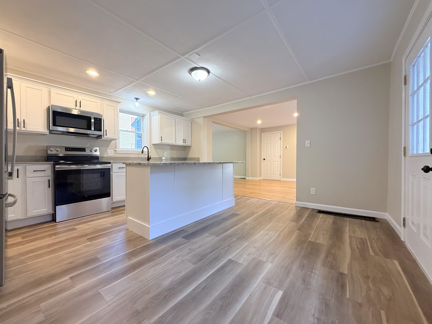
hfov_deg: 102.1
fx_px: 175
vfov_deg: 85.7
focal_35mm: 14
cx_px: 216
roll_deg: -0.4
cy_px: 162
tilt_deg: +0.4
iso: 320
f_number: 2.2
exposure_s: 1/120
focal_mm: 2.22
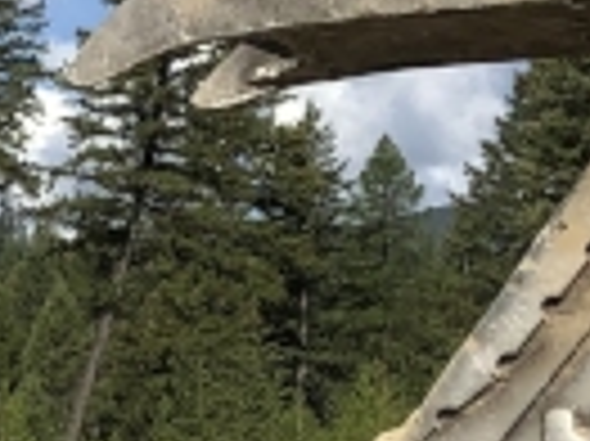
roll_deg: +1.1
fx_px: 3644
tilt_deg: +4.1
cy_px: 482
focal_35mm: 214
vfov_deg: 6.9
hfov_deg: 8.5
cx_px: -811
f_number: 1.8
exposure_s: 1/2667
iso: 20
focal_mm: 3.99
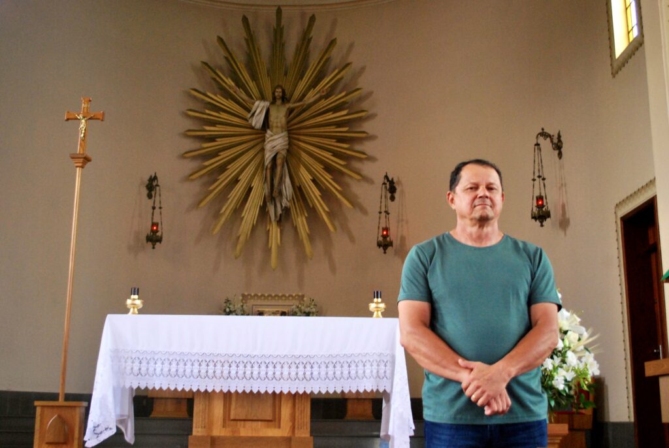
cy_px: 224
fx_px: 837
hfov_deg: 43.5
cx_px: 334
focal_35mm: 45
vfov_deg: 30.0
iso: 1250
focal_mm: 30
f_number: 4.8
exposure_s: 1/30
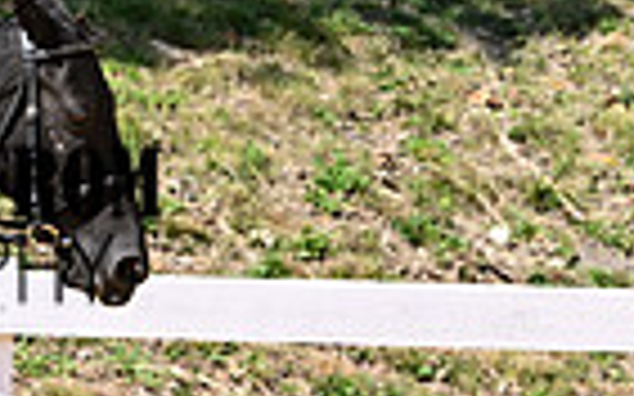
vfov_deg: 2.2
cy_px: 218
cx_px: -229
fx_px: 10156
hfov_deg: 3.6
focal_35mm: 588
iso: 200
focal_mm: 140
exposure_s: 1/664
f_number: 6.3
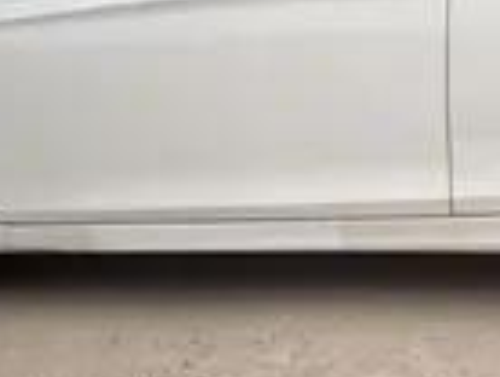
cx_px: 511
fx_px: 1129
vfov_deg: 18.8
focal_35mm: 78
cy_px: 87
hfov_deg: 23.8
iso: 100
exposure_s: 1/121
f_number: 1.78
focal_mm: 6.76
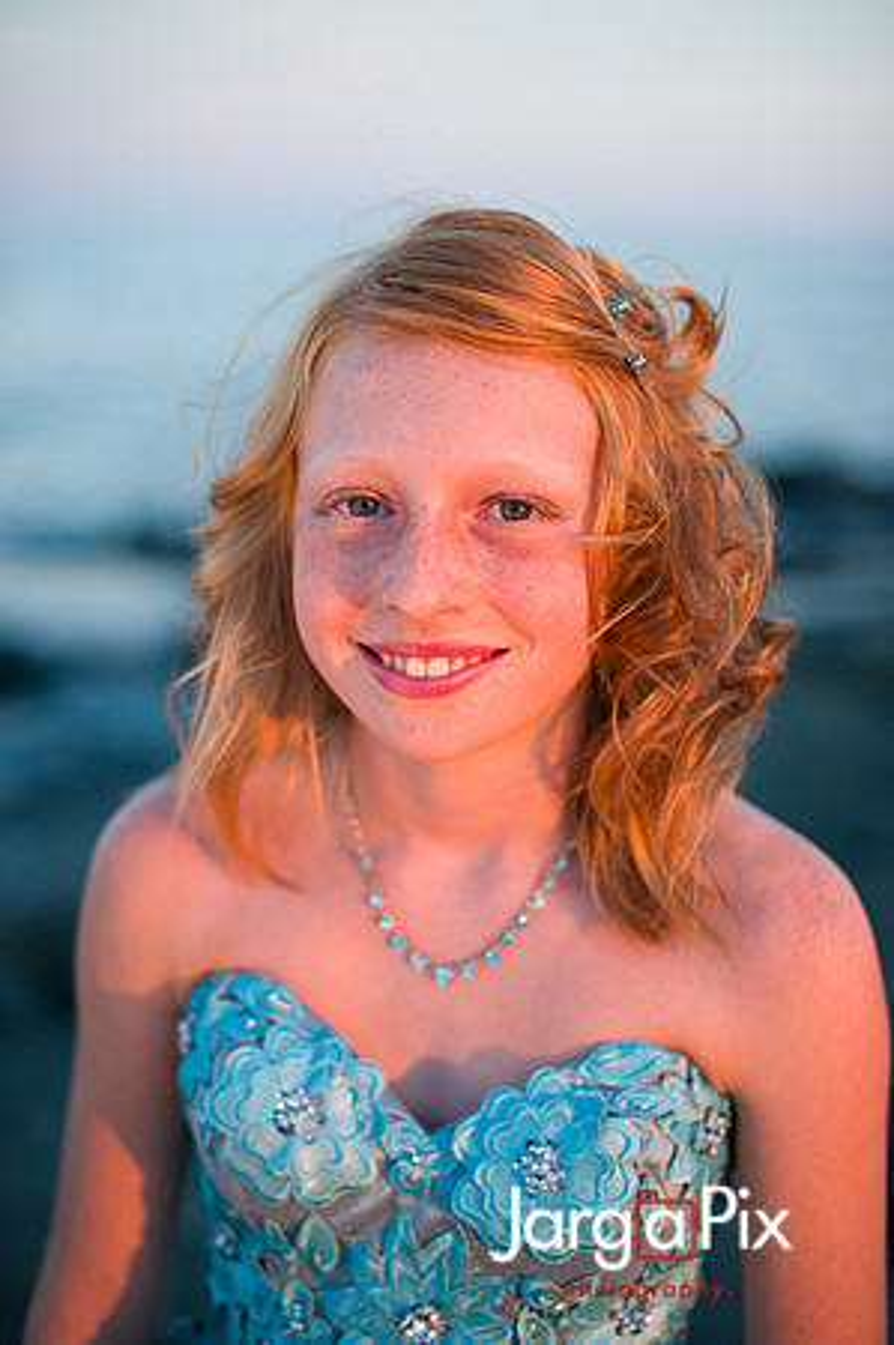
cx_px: 447
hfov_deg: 26.9
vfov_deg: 39.6
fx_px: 1867
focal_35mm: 50
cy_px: 672
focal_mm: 50
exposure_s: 1/400
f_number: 2
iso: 160
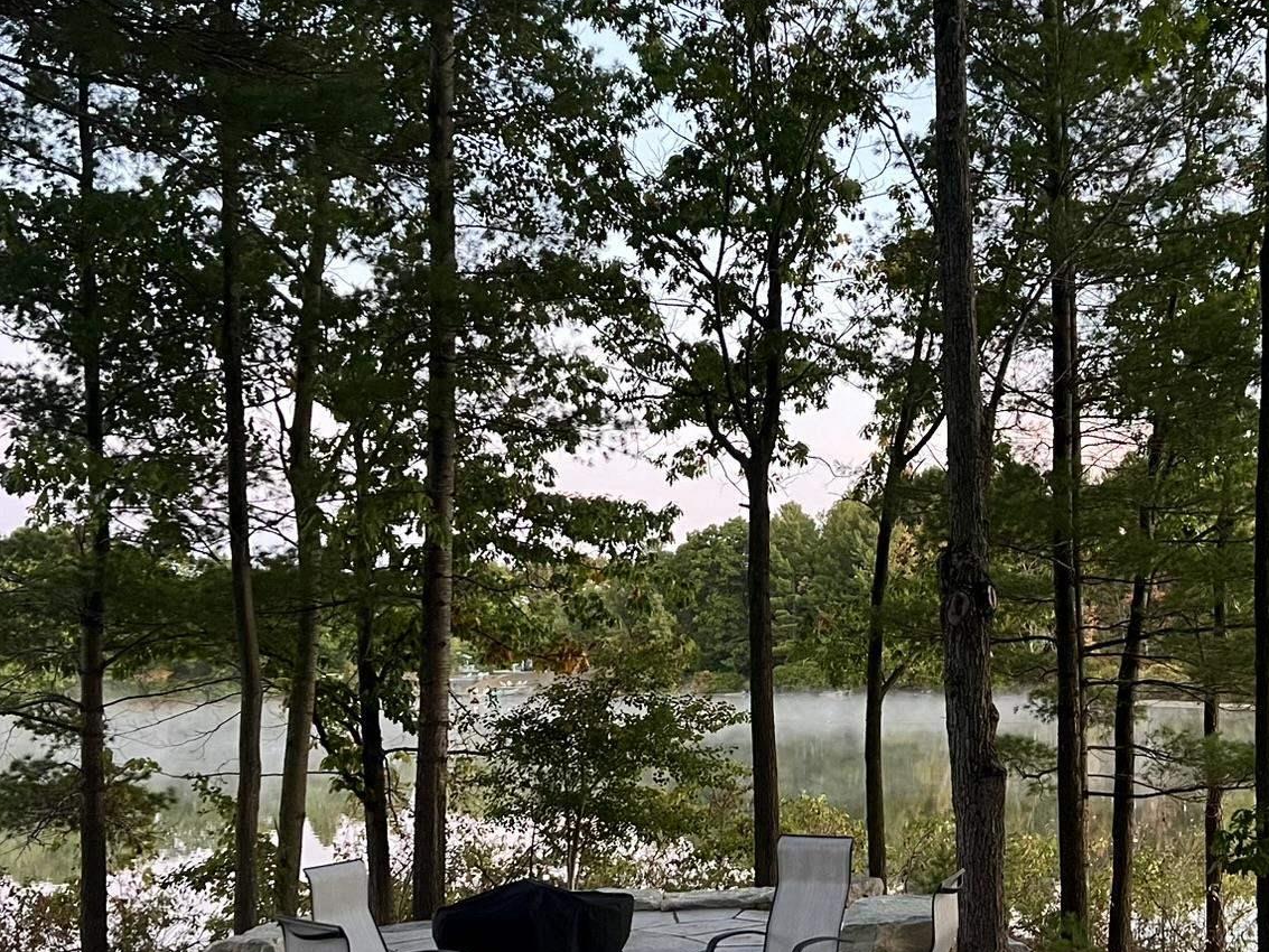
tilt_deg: +0.4
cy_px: 570
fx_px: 1723
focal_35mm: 47
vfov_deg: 30.8
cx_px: 787
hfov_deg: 40.2
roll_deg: +0.9
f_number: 1.5
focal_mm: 5.7
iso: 400
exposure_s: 1/60
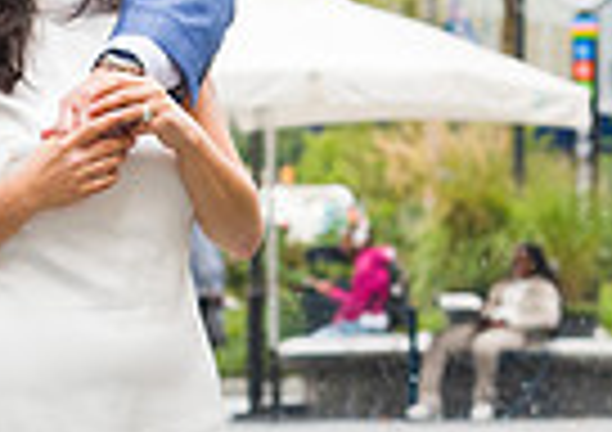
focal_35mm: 395
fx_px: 6838
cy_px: 353
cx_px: 299
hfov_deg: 5.1
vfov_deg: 3.6
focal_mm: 85
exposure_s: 1/500
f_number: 5
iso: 800
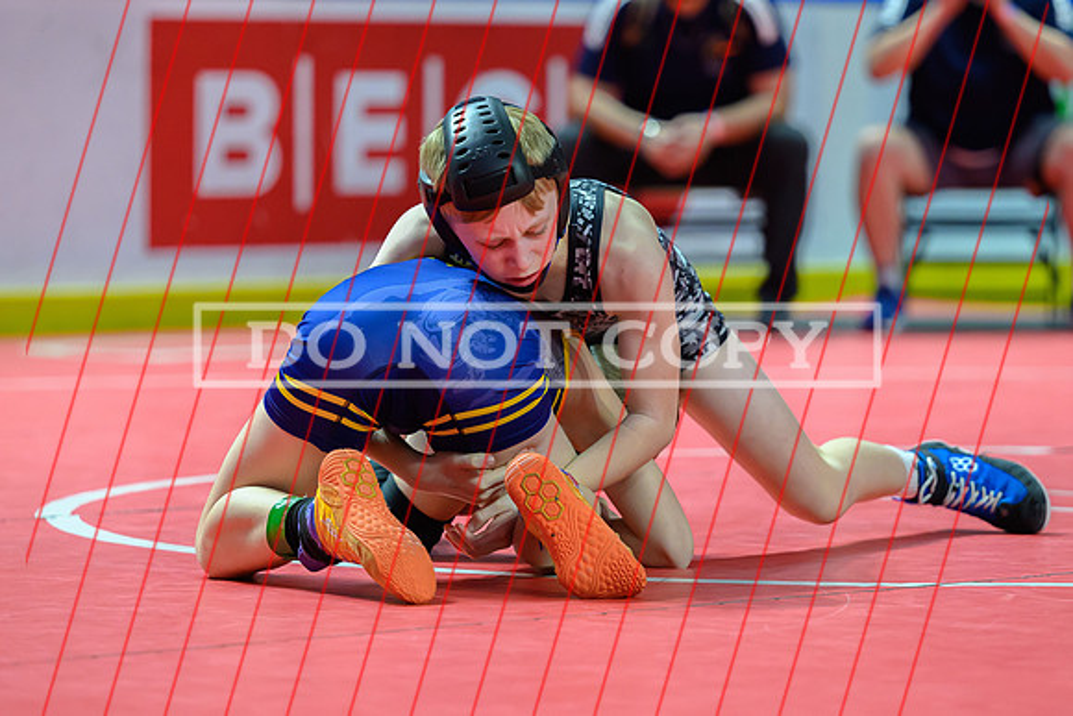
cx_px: 535
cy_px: 337
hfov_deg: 10.9
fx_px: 5623
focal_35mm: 189
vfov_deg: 7.3
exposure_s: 1/800
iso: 3200
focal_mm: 140
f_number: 2.8
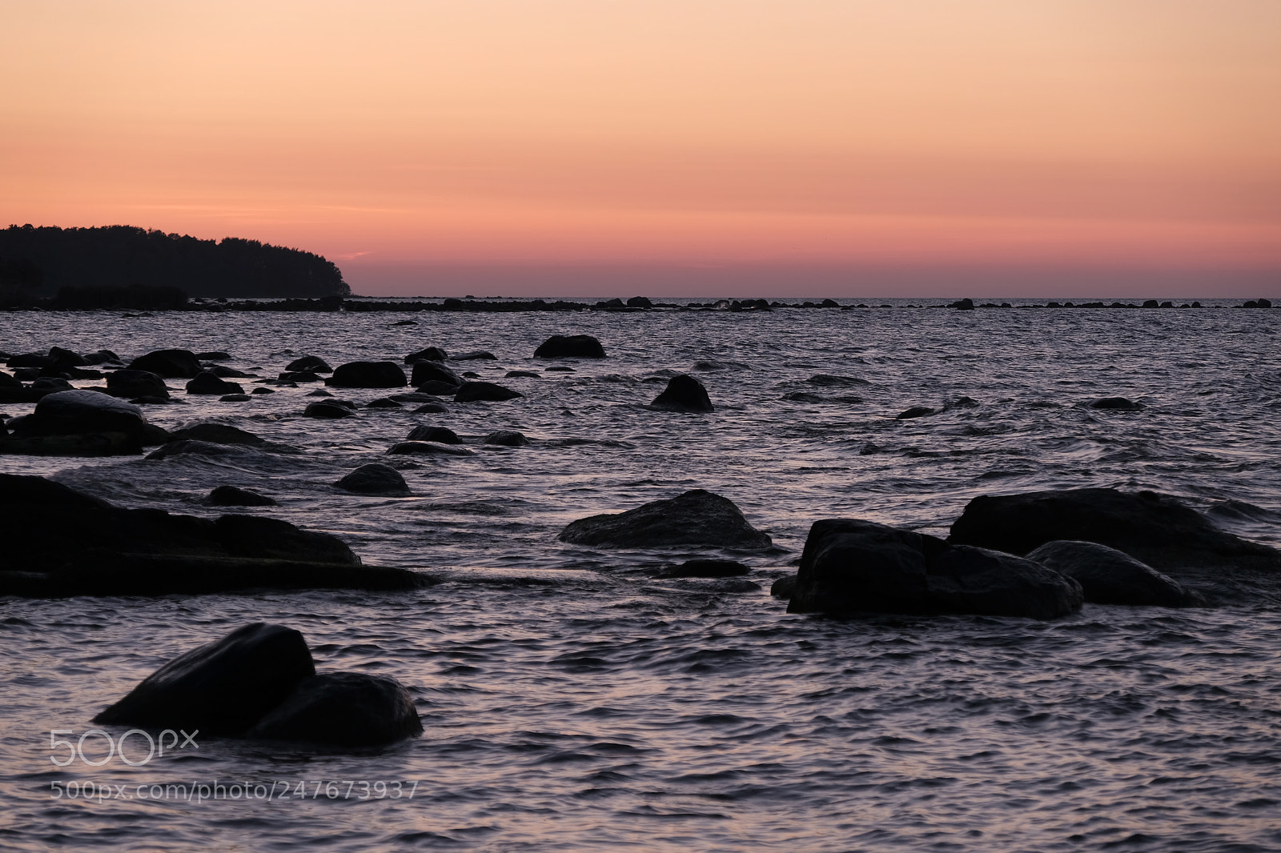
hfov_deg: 16.4
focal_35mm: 125
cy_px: 426
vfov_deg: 11.0
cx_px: 640
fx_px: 4447
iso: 200
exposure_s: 1/50
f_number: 5.6
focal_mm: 83.3
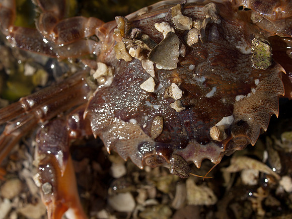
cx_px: 146
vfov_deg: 21.0
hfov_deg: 27.8
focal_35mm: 70
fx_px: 590
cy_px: 110
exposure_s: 1/250
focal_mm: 35
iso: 100
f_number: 8
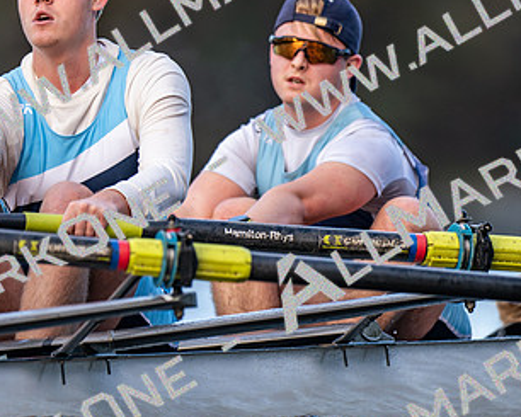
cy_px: 173
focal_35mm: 1068
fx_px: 16473
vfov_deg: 1.5
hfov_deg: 1.8
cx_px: 131
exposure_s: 1/2500
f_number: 4
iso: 2200
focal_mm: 600
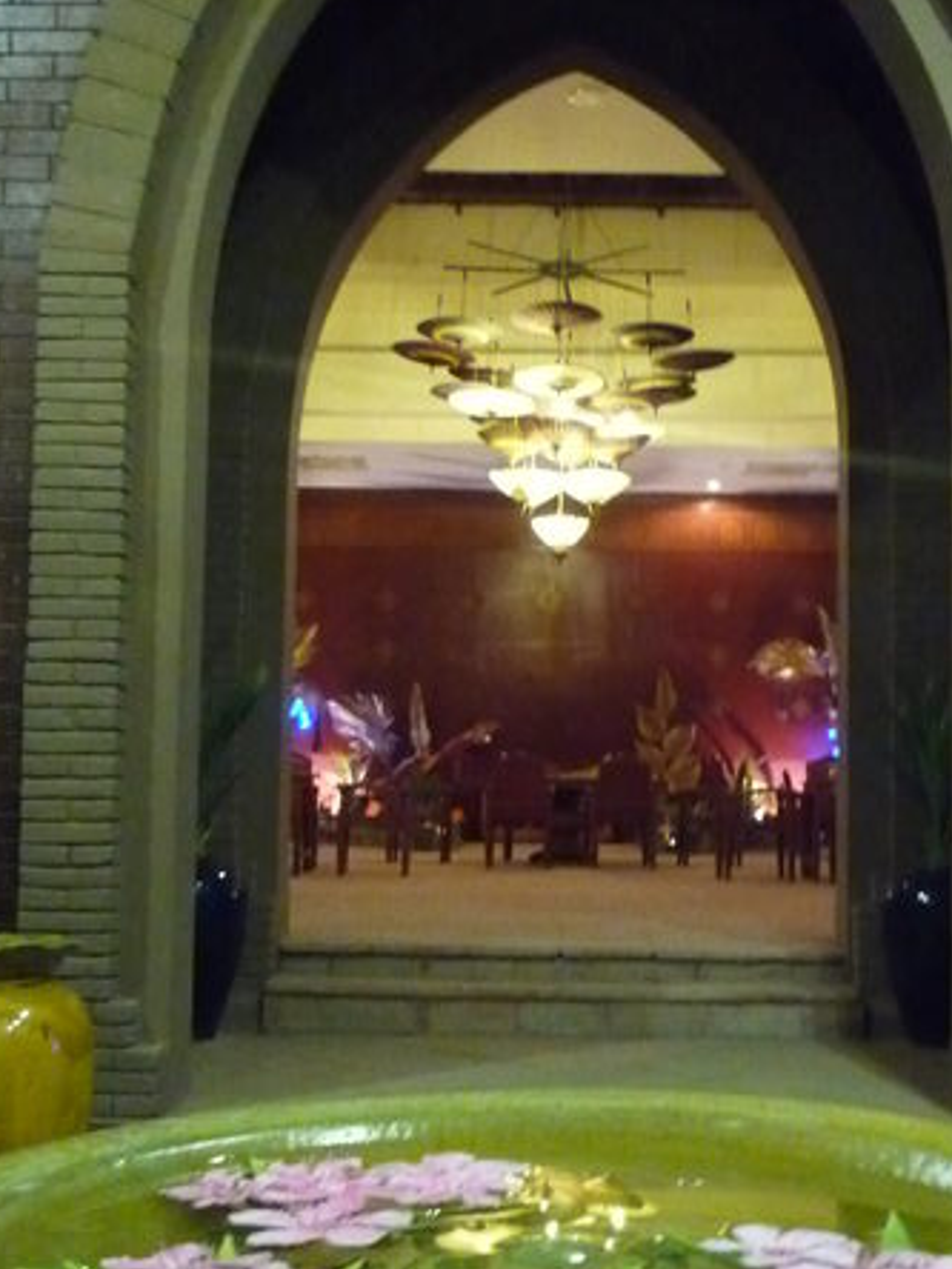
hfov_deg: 32.2
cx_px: 520
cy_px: 706
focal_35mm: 45
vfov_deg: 42.0
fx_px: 1650
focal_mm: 4.4
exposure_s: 1/4
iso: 800
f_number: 2.8
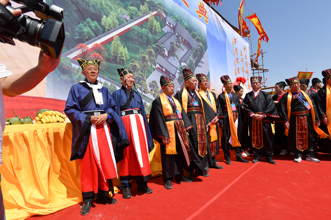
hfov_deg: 84.0
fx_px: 184
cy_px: 110
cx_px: 166
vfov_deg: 61.9
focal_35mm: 20
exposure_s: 1/320
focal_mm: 20
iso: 125
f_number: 9
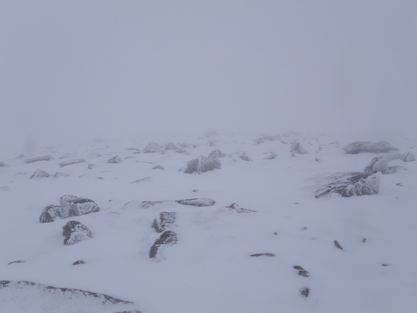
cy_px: 156
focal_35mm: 28
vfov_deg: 49.7
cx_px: 208
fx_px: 337
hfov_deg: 63.4
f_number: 5.6
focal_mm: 5
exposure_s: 1/1600
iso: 80
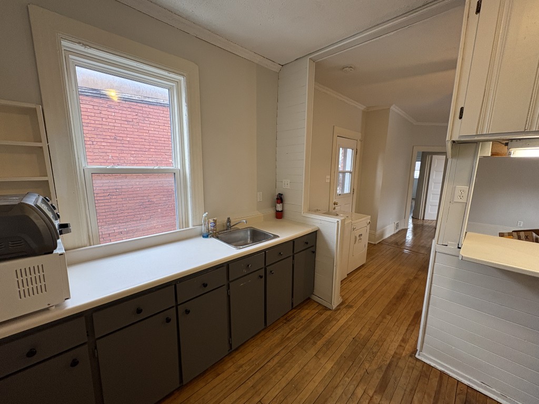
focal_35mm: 14
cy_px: 202
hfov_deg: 102.1
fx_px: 218
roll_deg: -0.4
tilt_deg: -8.7
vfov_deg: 85.7
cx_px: 270
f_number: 2.2
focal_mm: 2.22
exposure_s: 1/60
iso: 200
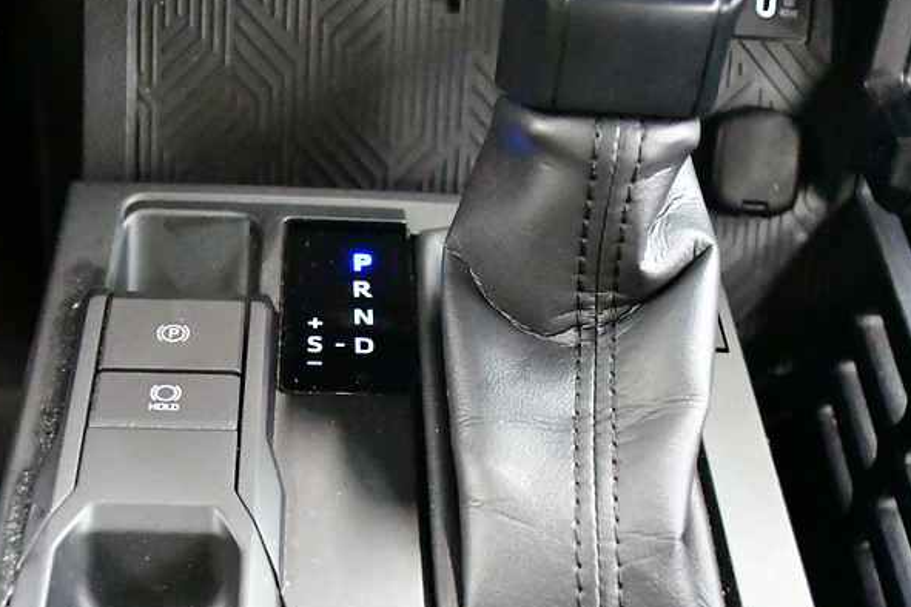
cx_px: 447
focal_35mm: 52
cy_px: 466
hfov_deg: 38.2
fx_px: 1316
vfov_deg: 25.6
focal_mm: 20
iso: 22800
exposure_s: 1/125
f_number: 4
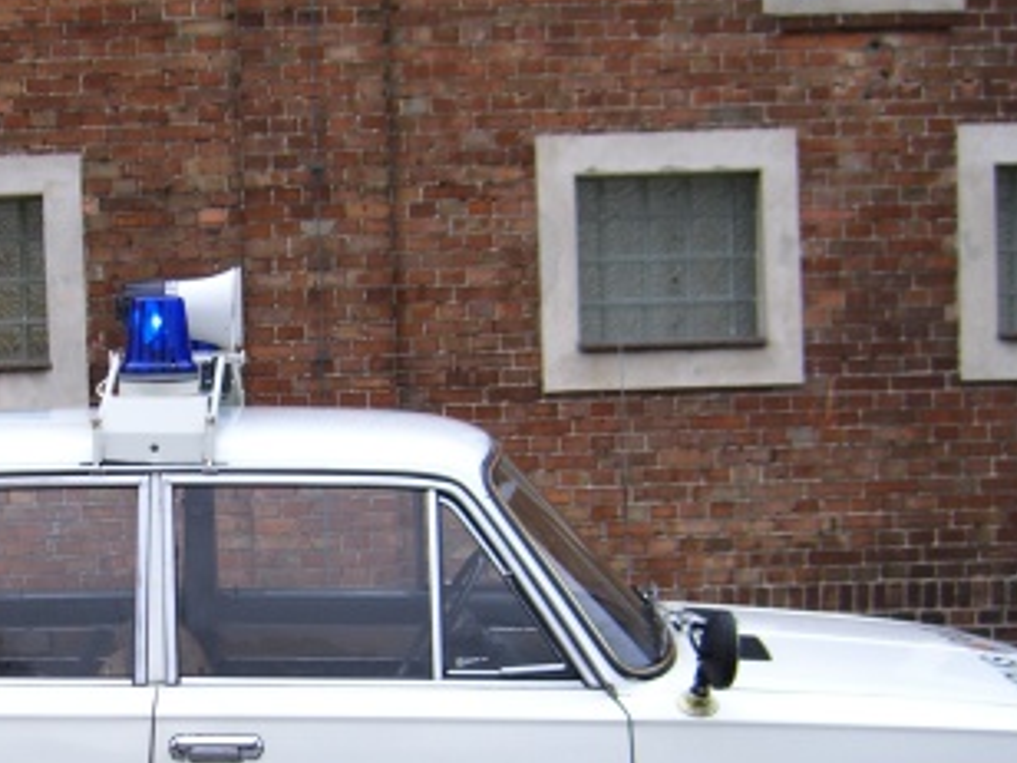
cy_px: 562
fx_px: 2321
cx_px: 218
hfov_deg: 24.4
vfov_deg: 18.6
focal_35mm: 79
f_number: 2.8
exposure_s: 1/60
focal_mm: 7.9
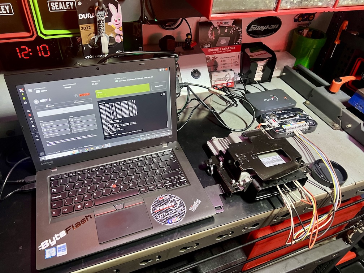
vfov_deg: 53.1
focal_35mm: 26
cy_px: 136
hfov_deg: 67.3
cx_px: 182
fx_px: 273
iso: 500
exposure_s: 1/51
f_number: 1.5
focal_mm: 5.7
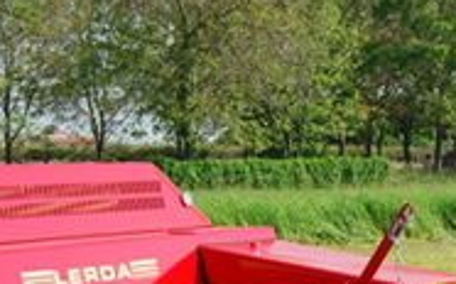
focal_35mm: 107
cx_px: 275
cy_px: 397
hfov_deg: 19.4
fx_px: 1329
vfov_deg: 11.8
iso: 100
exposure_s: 1/160
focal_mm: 26
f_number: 6.3
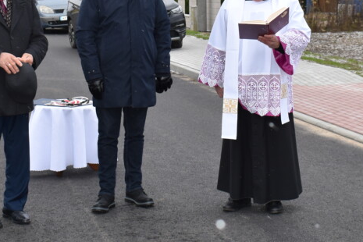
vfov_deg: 14.7
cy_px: 73
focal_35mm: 93
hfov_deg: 21.9
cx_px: 201
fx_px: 938
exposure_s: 1/125
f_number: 5.6
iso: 320
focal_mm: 24
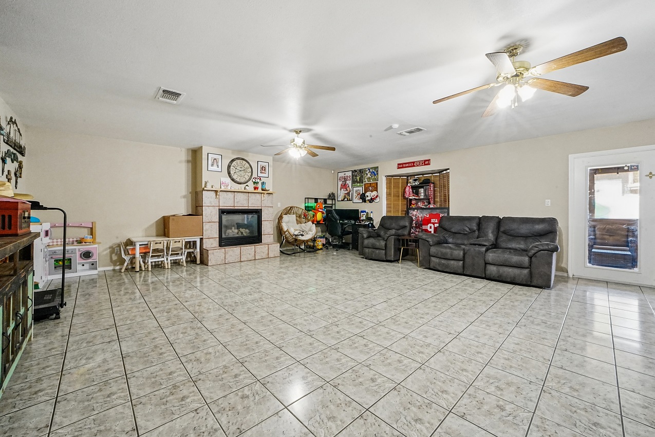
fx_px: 255
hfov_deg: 104.3
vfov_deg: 81.2
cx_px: 328
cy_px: 218
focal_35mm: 14
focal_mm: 14
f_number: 20
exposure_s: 1/6
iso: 4000
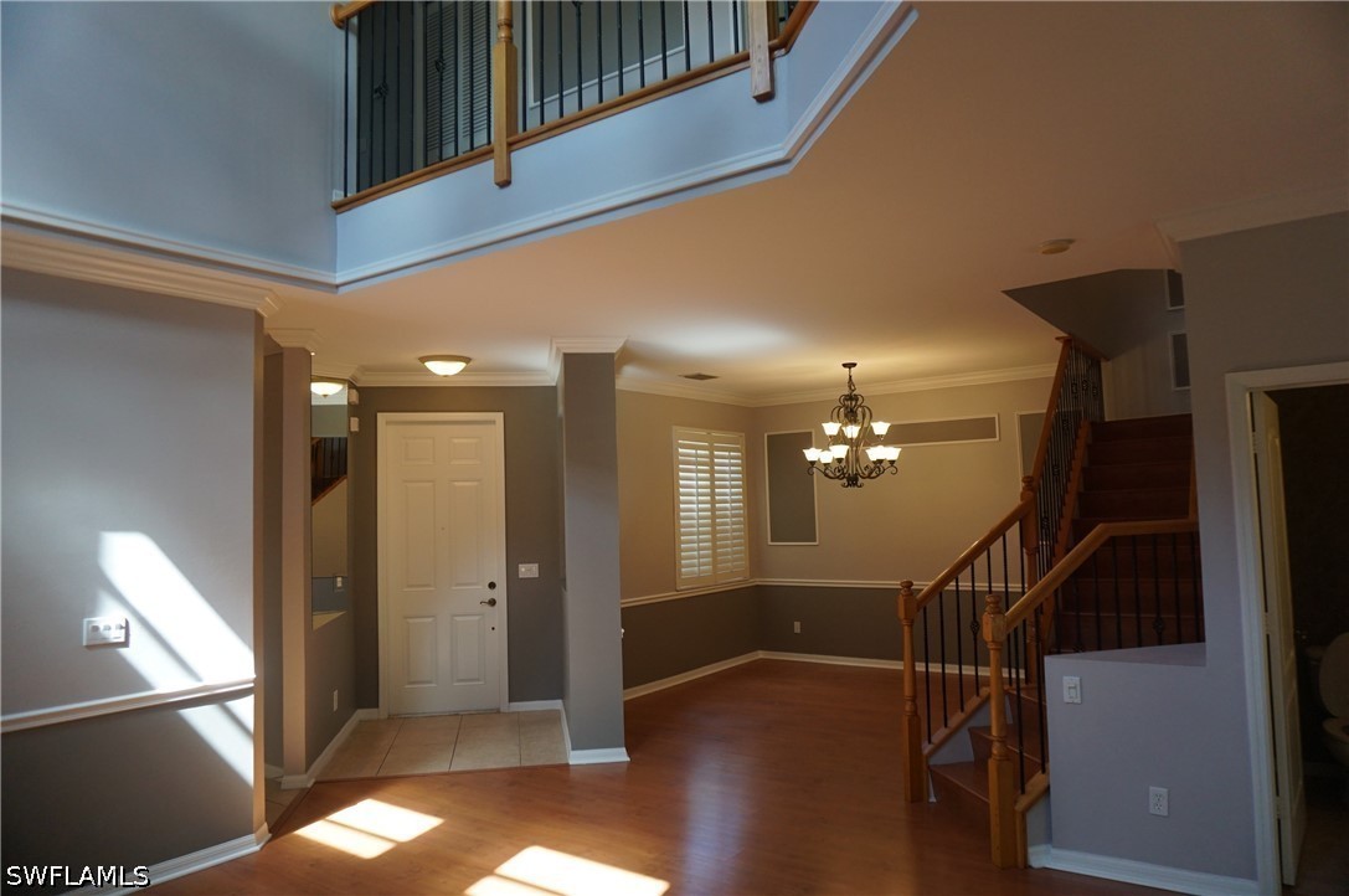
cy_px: 448
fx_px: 898
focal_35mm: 24
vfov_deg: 53.0
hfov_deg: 73.8
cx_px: 674
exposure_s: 1/160
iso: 800
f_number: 4
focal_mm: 16
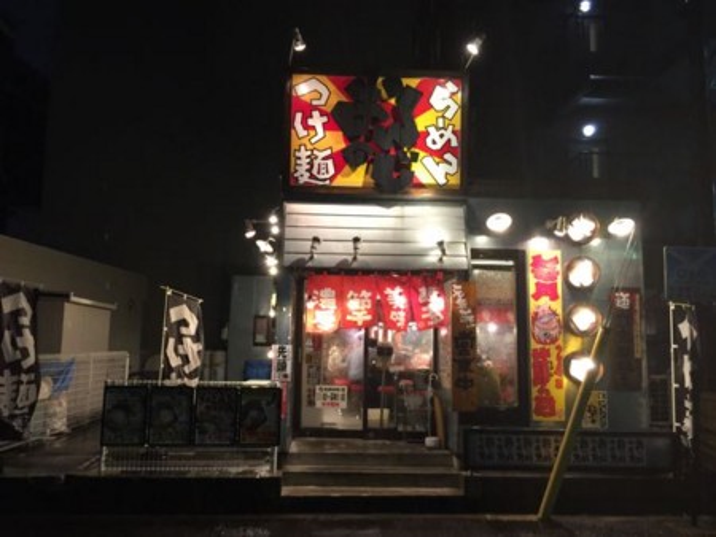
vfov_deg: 48.3
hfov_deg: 61.6
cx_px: 358
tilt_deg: +8.2
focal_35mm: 29
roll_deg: -1.3
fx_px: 600
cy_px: 268
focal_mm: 4.15
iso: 80
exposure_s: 1/15
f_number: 2.2
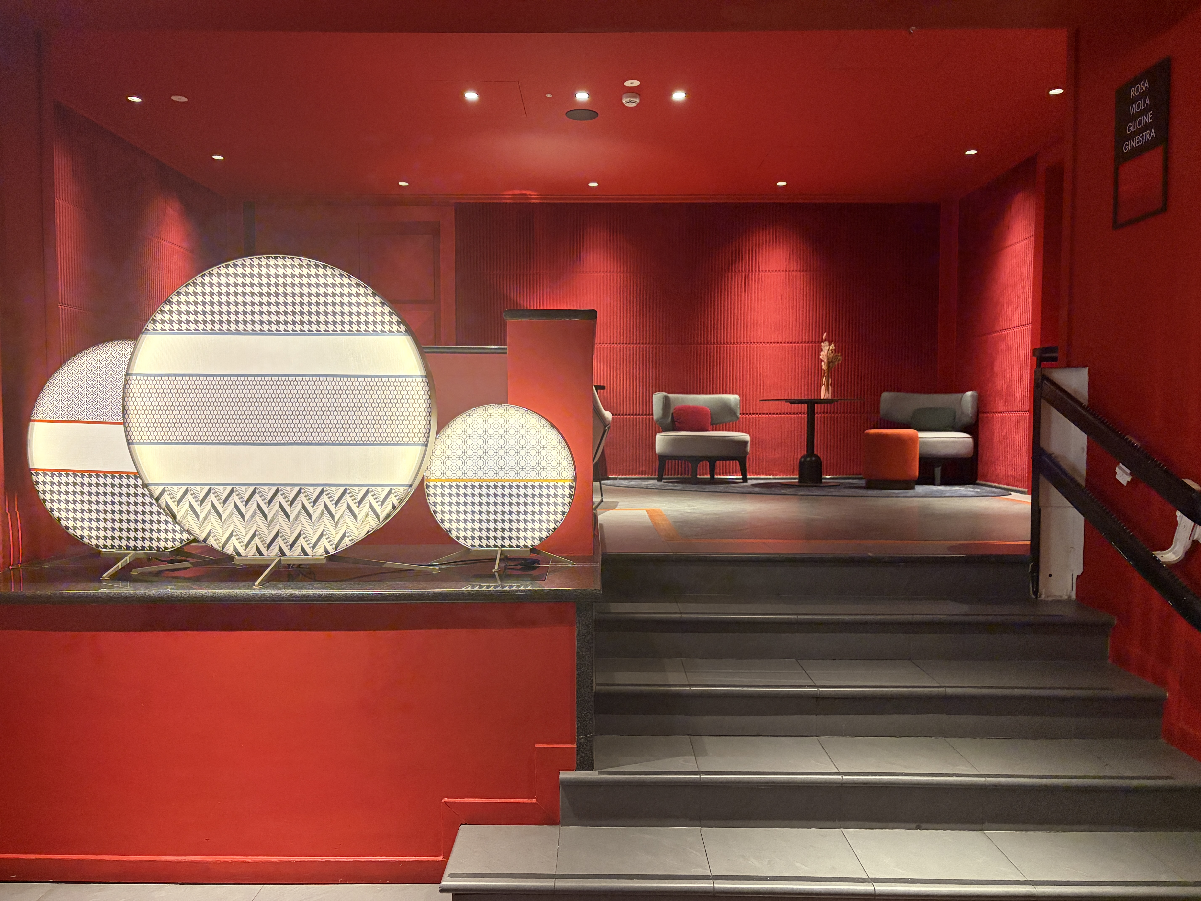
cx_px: 600
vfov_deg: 53.1
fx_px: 902
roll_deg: +0.1
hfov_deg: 67.3
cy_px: 450
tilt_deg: -3.6
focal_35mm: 26
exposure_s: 1/50
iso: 400
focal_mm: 5.96
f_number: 1.6
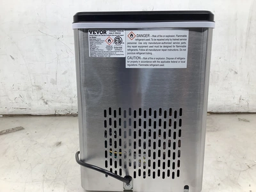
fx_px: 229
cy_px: 96
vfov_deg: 45.4
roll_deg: +2.0
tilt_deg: -10.5
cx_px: 128
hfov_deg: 58.4
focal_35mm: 31
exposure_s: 1/60
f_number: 2.4
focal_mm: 3.3
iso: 50
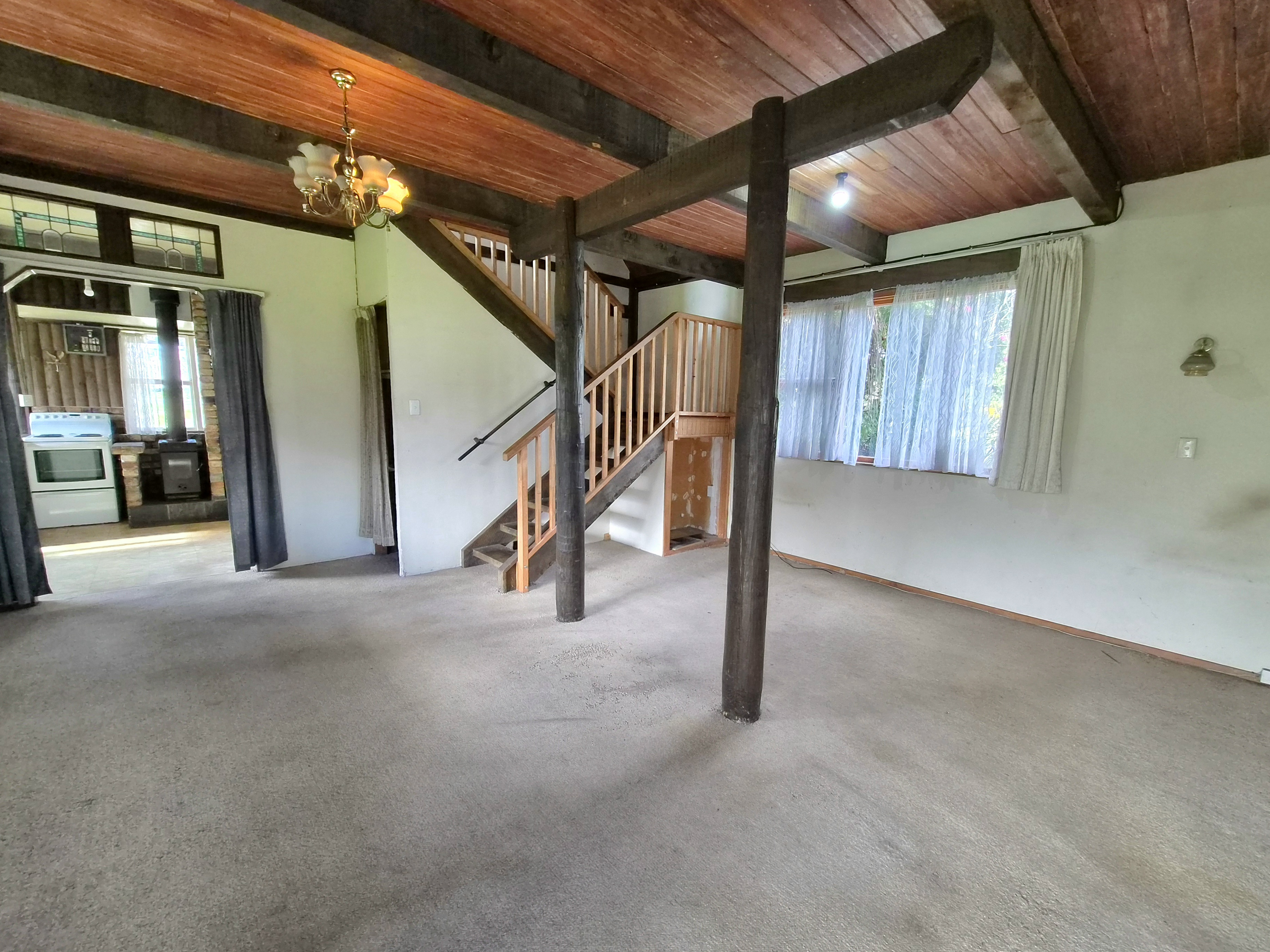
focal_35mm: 14
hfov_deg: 102.1
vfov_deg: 85.7
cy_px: 481
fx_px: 514
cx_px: 642
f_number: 2.2
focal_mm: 1.7
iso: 250
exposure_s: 1/100
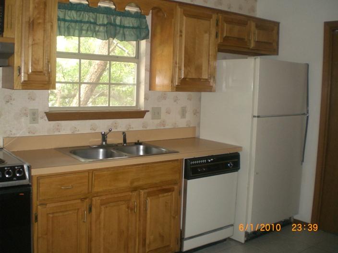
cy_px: 126
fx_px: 371
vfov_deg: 37.7
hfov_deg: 49.0
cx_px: 169
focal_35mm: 38
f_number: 3.1
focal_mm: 6.3
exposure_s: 1/60
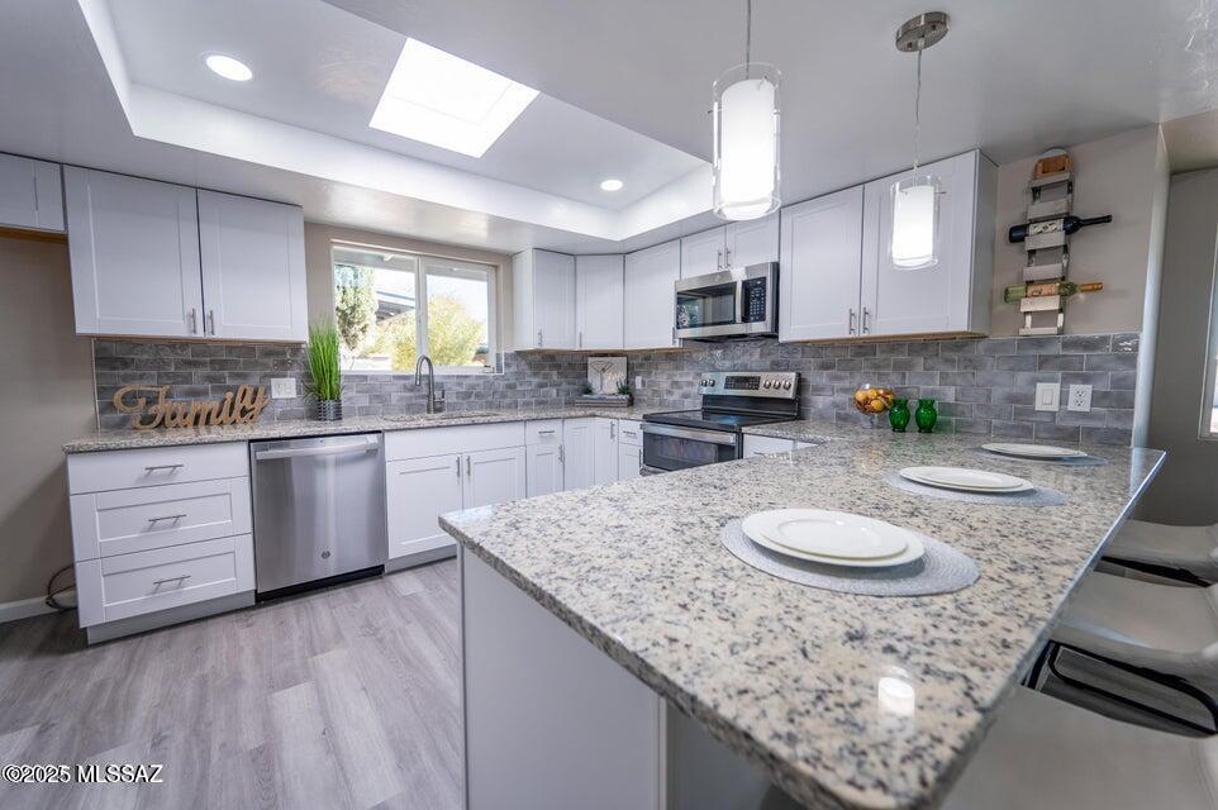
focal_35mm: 14
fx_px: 473
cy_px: 405
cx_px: 609
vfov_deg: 81.1
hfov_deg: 104.3
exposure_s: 1/125
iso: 100
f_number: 4
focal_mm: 14
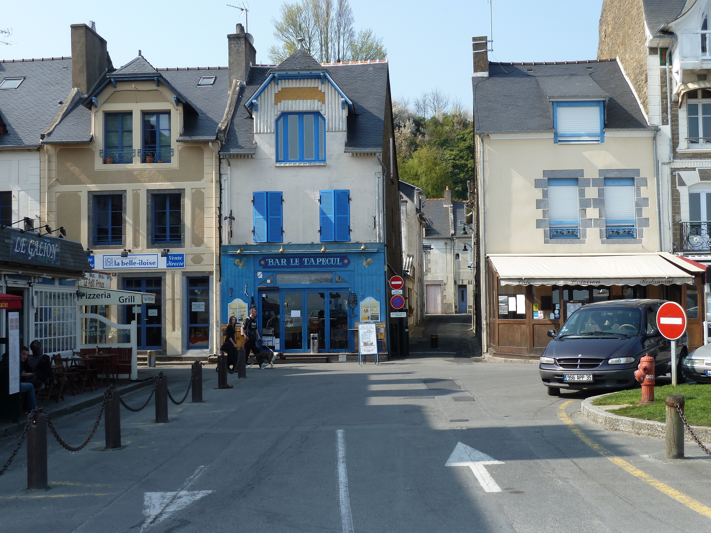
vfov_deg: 30.3
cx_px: 356
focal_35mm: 48
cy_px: 266
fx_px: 986
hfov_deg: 39.7
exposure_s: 1/320
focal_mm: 7.9
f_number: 4
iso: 80
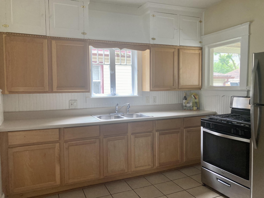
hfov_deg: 63.4
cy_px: 99
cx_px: 132
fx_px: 214
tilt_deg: -3.6
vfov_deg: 49.7
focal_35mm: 28
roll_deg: +0.6
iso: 100
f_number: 1.8
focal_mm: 3.99
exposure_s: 1/60
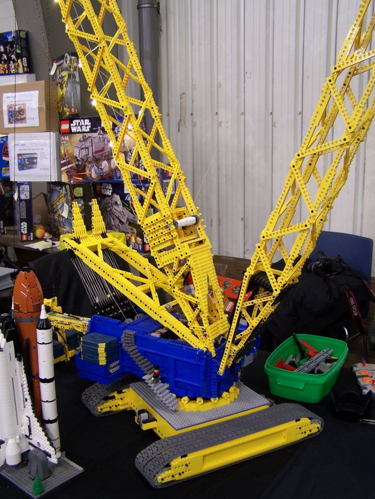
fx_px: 549
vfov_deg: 49.0
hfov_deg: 37.7
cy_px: 250
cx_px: 188
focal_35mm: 38
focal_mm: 6.3
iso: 80
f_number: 2.8
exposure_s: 1/2
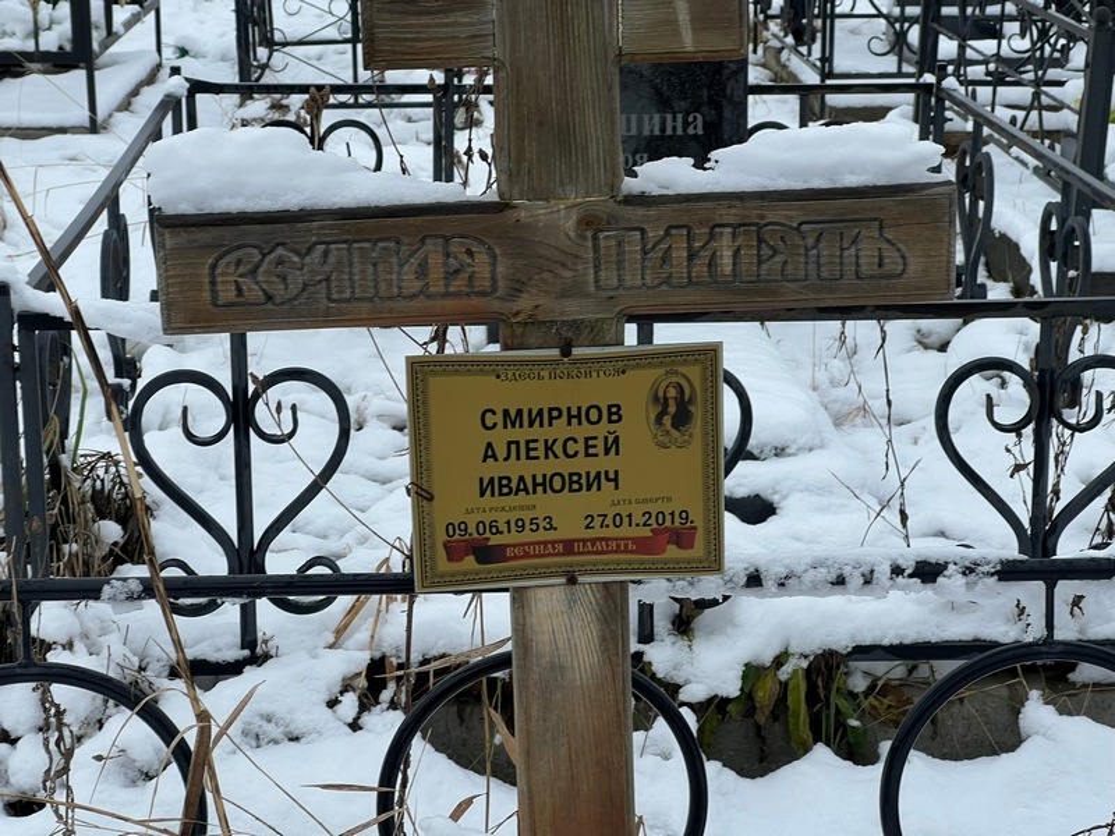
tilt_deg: -12.1
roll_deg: +0.6
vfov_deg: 19.1
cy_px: 418
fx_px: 2480
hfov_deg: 25.3
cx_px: 558
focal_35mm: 77
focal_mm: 9
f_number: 2.8
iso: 32
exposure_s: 1/99
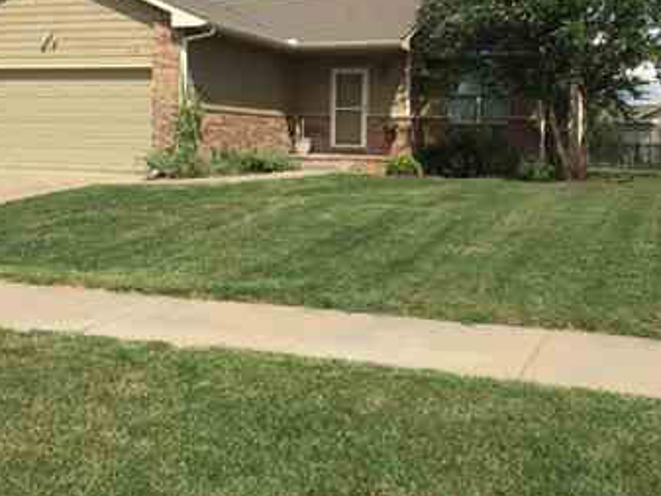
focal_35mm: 43
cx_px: 355
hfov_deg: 43.8
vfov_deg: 33.1
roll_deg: -1.2
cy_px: 138
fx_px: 821
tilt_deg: -0.6
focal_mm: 4.15
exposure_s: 1/3165
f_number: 2.2
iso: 32
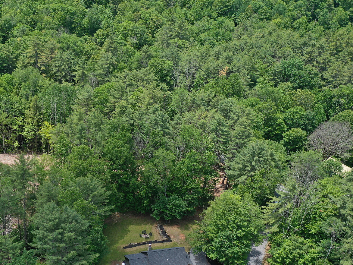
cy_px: 173
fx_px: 439
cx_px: 136
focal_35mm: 43
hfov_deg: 43.6
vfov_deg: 33.4
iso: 100
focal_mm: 10.26
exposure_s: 1/50
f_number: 3.2
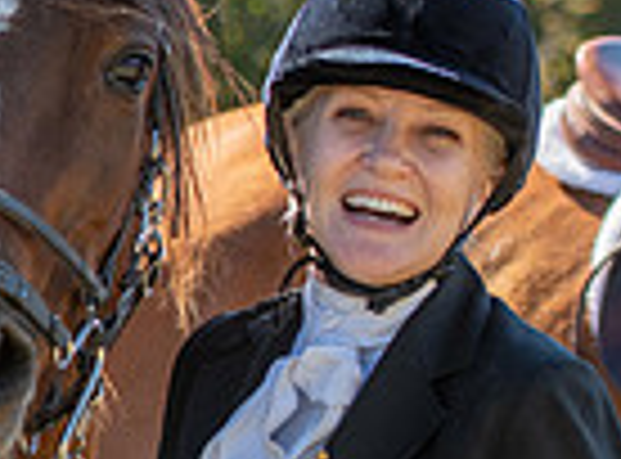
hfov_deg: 5.8
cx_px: -529
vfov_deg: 4.4
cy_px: 429
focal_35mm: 338
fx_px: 6032
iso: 140
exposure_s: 1/320
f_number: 4
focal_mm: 70
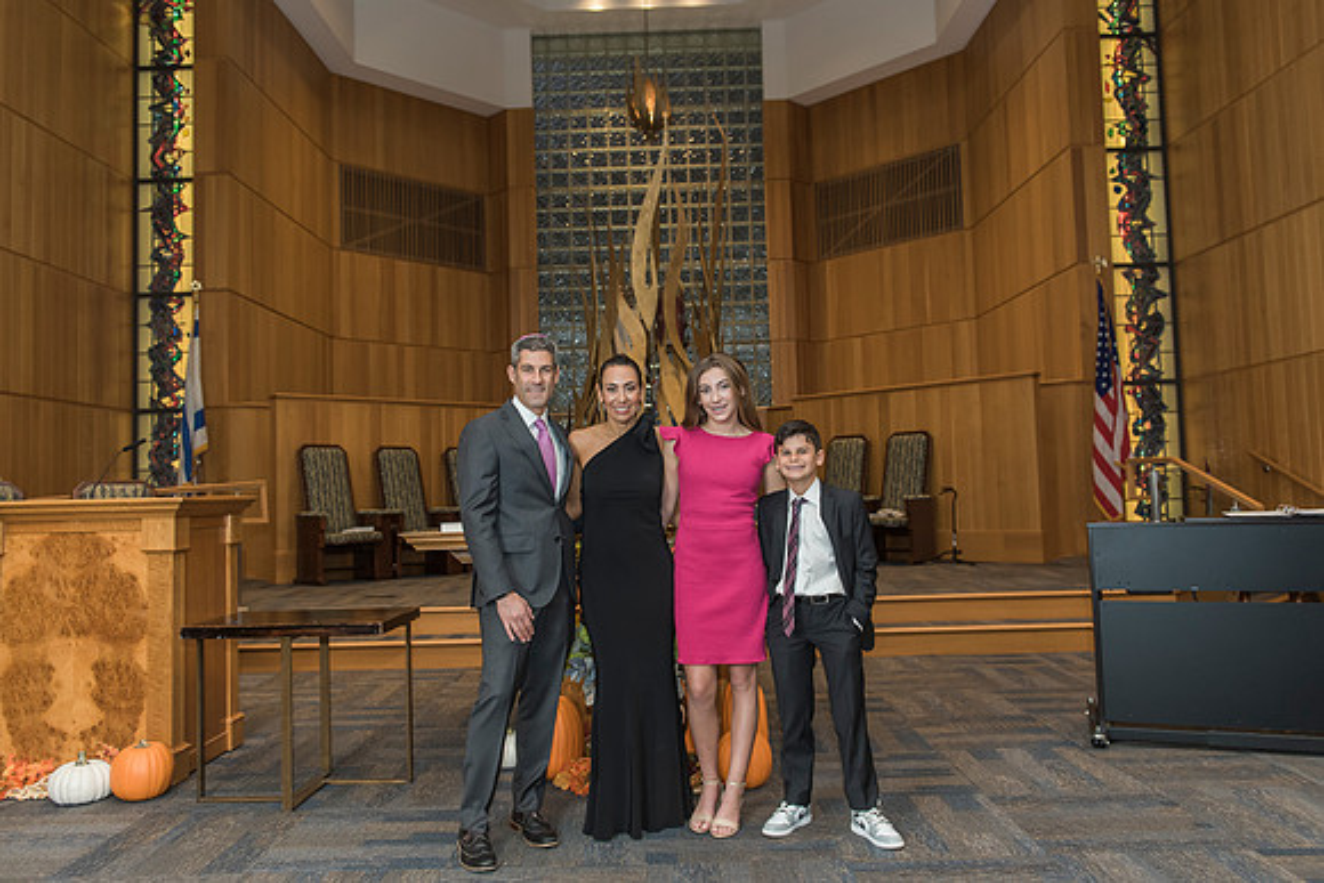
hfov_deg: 65.9
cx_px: 648
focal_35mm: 28
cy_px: 429
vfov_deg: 46.8
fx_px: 1021
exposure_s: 1/200
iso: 1000
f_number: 3.5
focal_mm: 27
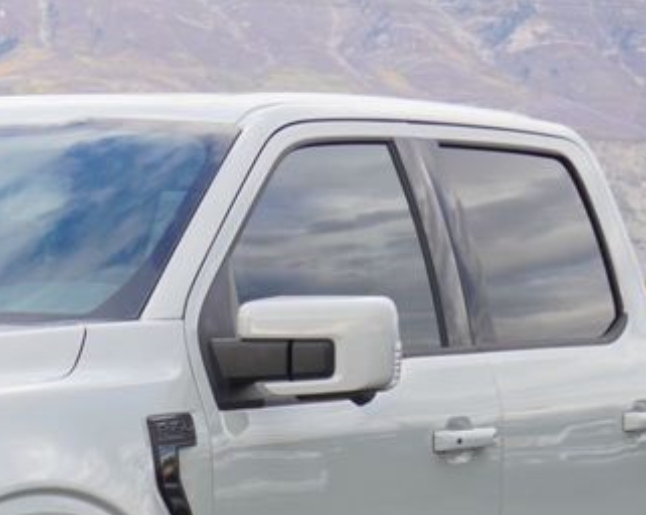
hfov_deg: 12.4
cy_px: 620
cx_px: -54
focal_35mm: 153
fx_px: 2922
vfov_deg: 9.9
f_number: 5.6
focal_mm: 34
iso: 100
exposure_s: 1/60
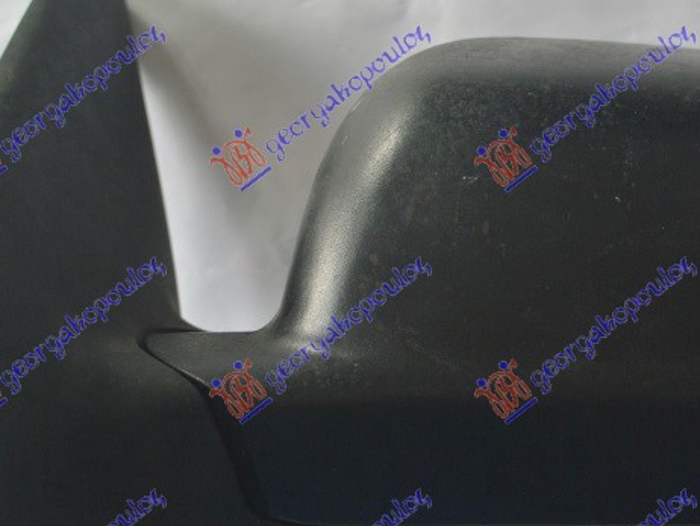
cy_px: 372
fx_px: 2064
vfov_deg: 14.5
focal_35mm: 102
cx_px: 541
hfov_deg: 19.1
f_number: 2.8
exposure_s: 1/125
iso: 200
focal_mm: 18.5
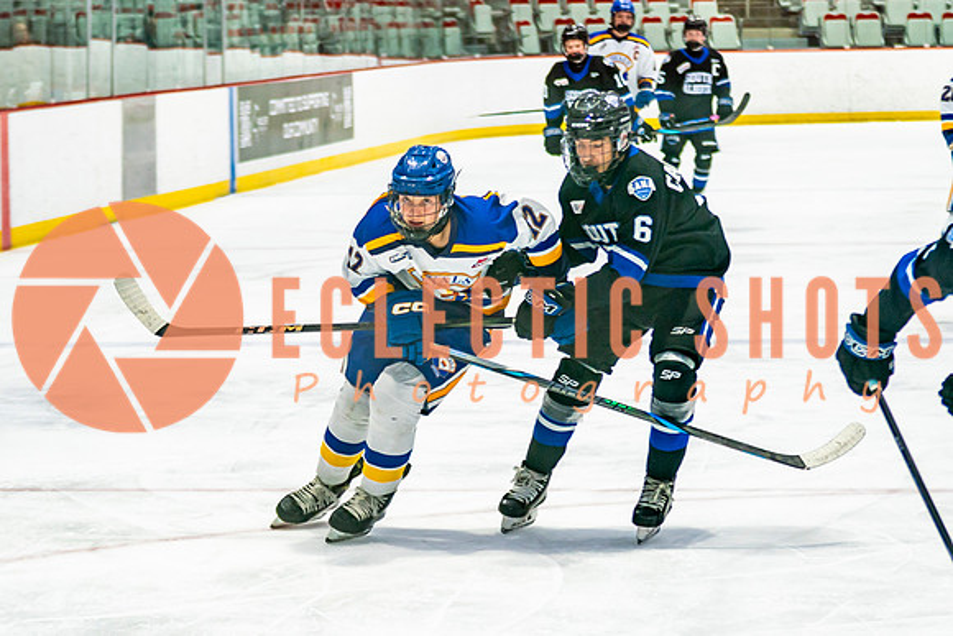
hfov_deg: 14.0
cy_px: 310
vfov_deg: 9.3
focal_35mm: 147
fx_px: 3890
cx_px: 476
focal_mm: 70
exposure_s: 1/640
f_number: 2.8
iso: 500
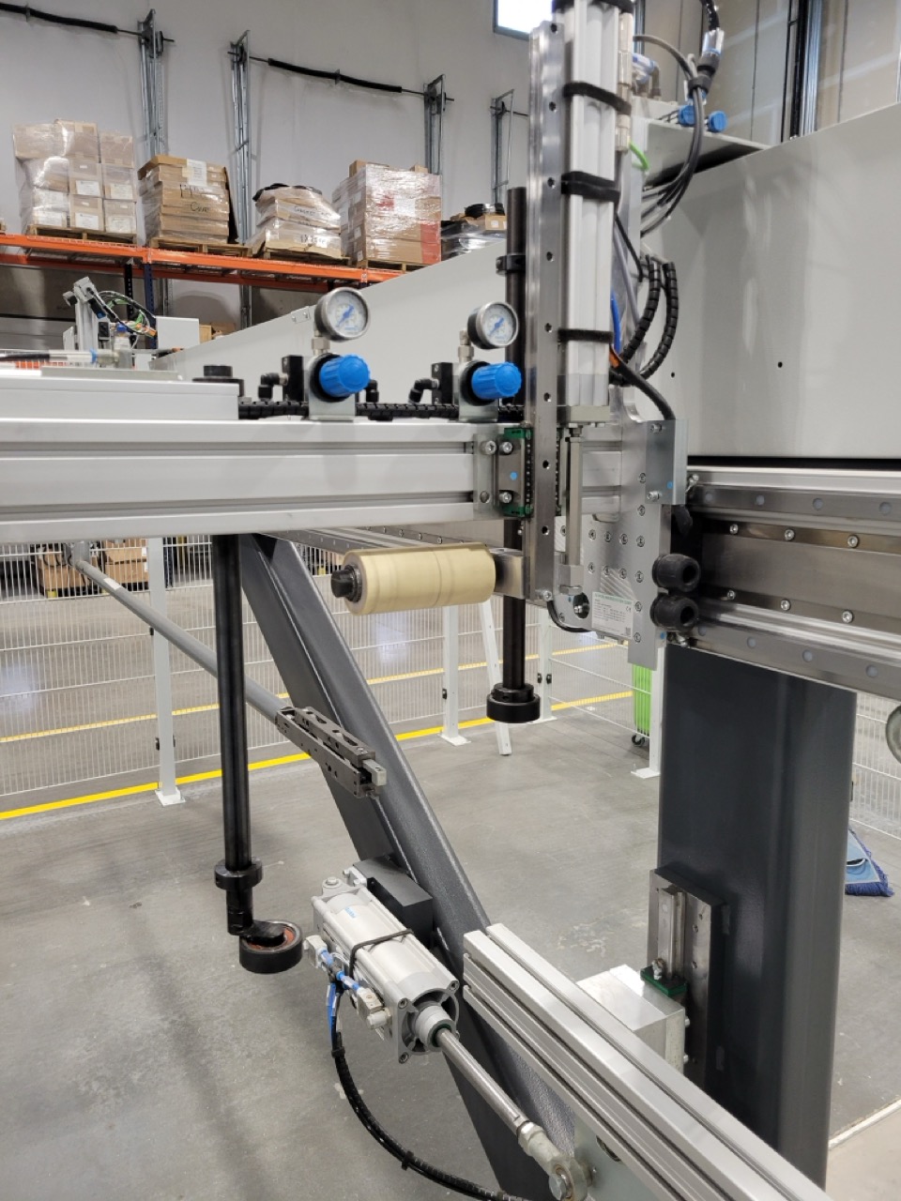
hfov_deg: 53.1
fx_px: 902
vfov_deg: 67.3
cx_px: 450
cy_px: 600
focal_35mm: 26
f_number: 1.8
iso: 250
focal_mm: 5.4
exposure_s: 1/60
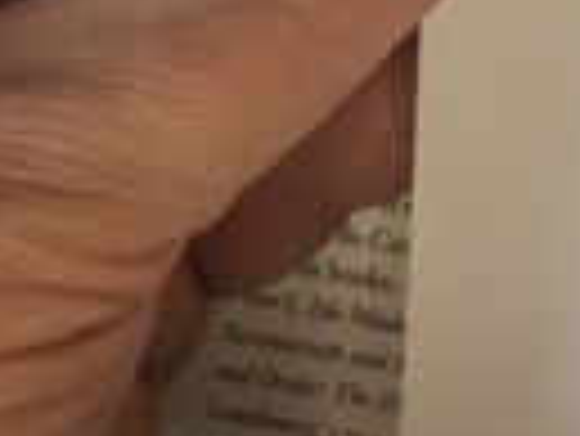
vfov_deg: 9.6
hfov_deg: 11.4
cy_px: -445
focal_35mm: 144
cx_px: 1394
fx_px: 2415
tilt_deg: -83.5
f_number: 2.2
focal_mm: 4.15
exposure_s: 1/15
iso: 25
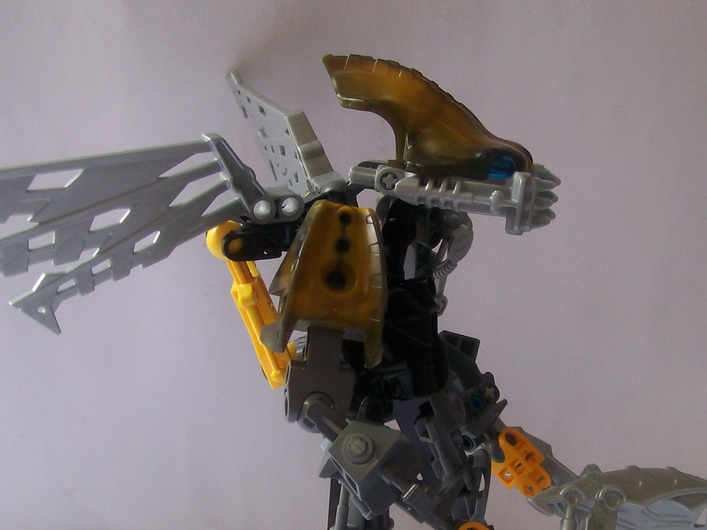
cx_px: 387
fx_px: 1225
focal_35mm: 60
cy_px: 376
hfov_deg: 32.2
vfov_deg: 24.2
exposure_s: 1/78.1
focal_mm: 6
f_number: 2.7
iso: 80
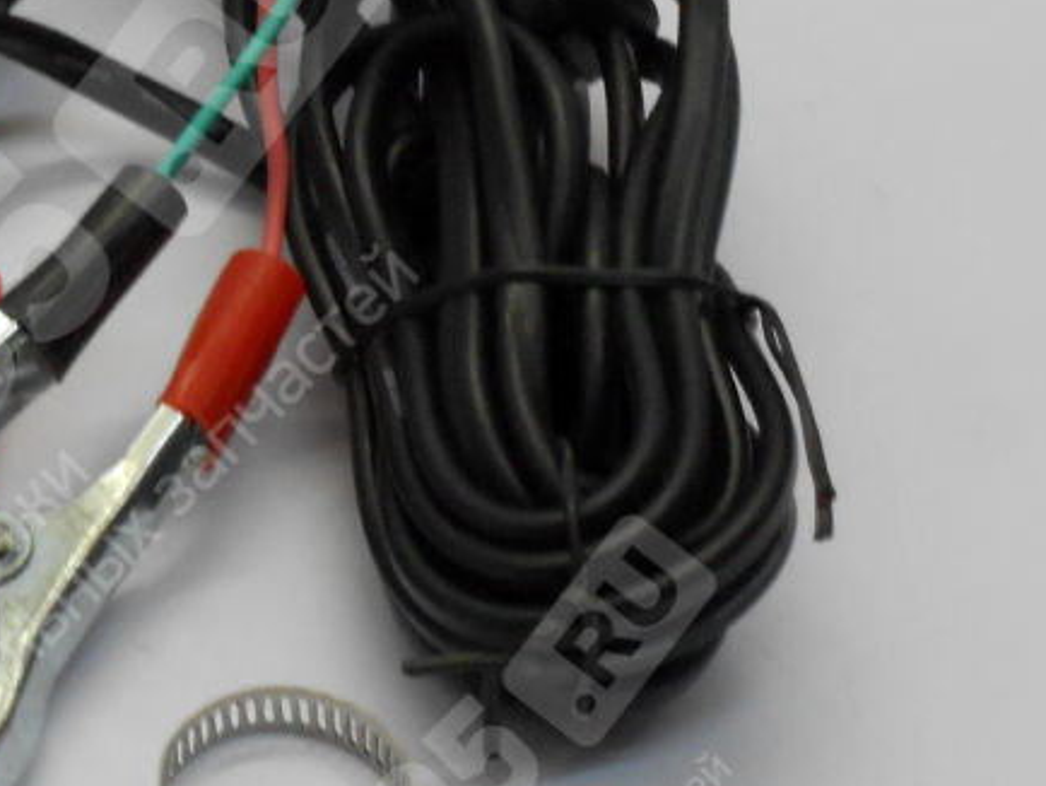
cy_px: 369
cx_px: -22
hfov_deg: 11.2
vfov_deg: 8.5
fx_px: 5291
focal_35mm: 175
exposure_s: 1/30
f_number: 5.8
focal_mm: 13.5
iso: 250
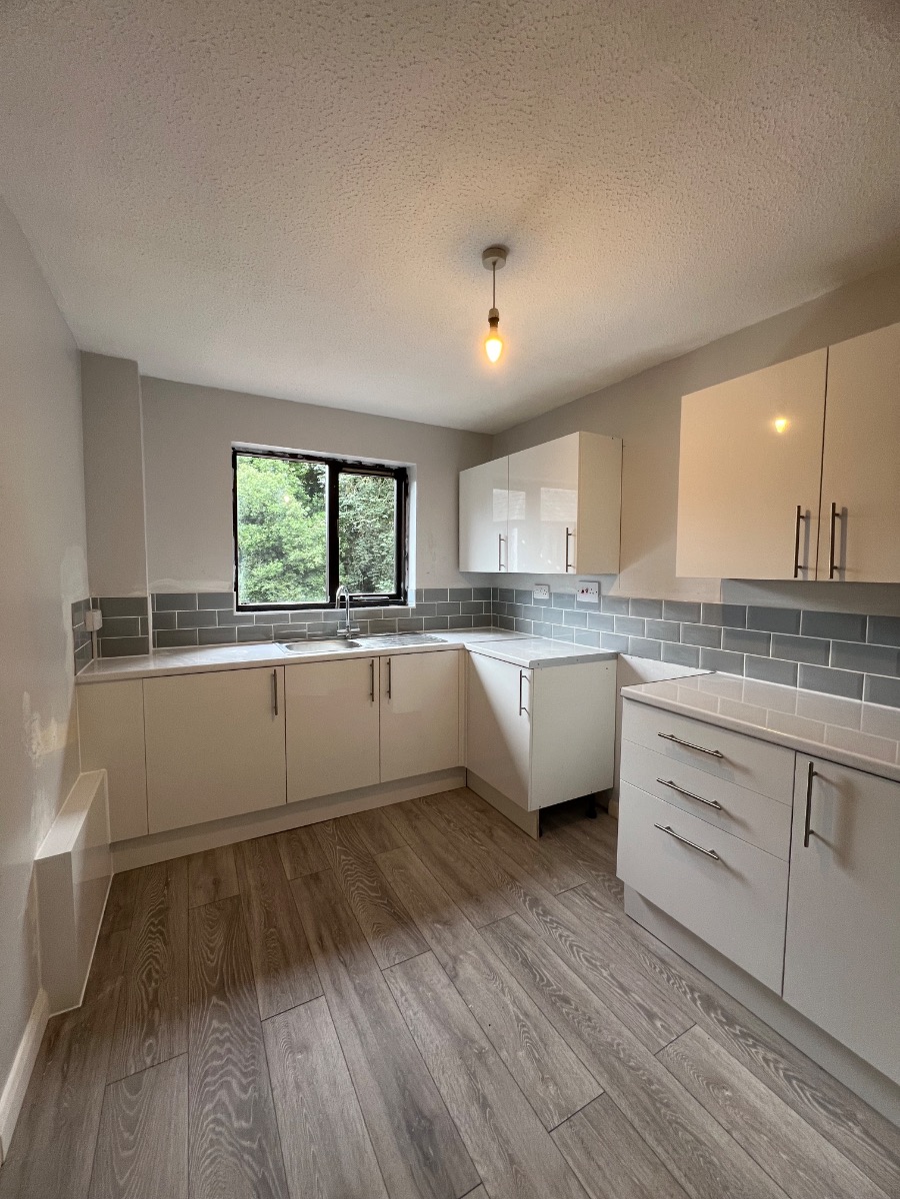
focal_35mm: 13
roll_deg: -0.3
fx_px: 451
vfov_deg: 106.2
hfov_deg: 89.9
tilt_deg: -4.0
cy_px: 600
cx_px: 450
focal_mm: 1.57
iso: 100
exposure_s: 1/99
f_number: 1.8
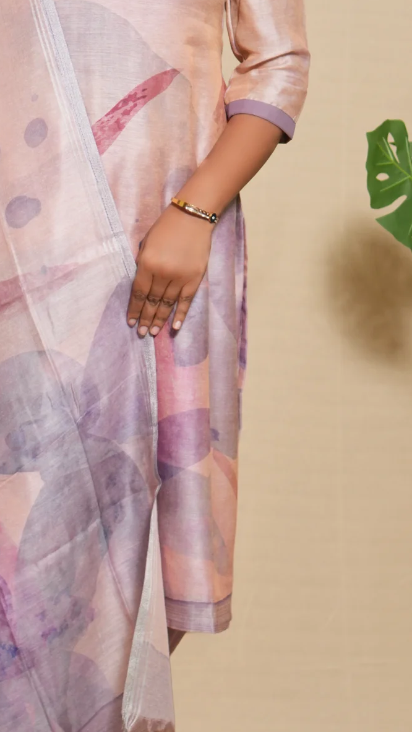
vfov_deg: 12.6
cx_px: 46
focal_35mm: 170
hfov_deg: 7.1
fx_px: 3300
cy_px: 207
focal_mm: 50
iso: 250
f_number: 1.8
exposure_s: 1/125
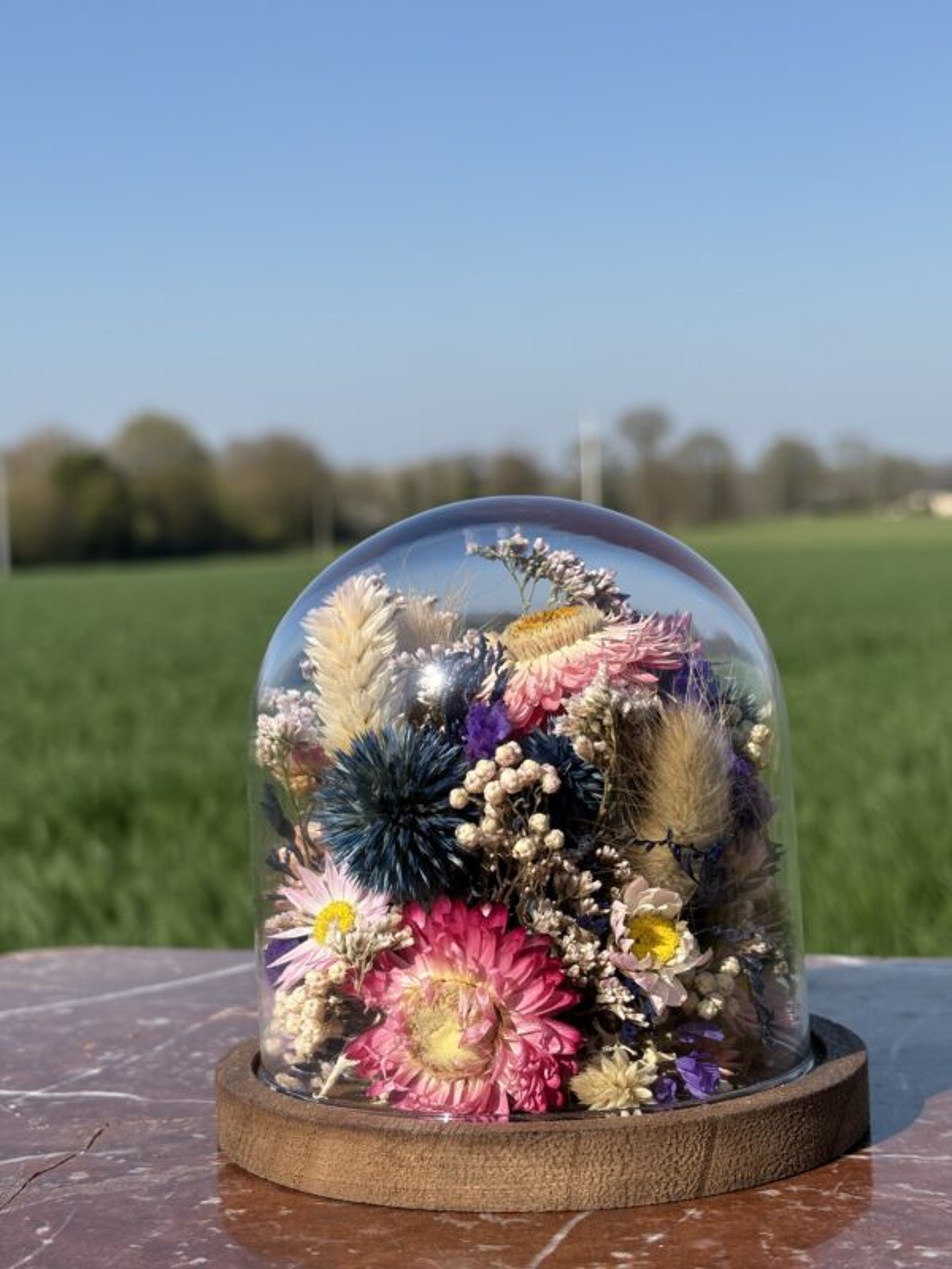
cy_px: 634
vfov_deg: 36.8
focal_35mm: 52
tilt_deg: -4.1
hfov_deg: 28.0
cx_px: 476
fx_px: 1907
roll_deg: +1.9
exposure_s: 1/3125
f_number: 1.6
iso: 32
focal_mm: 5.96
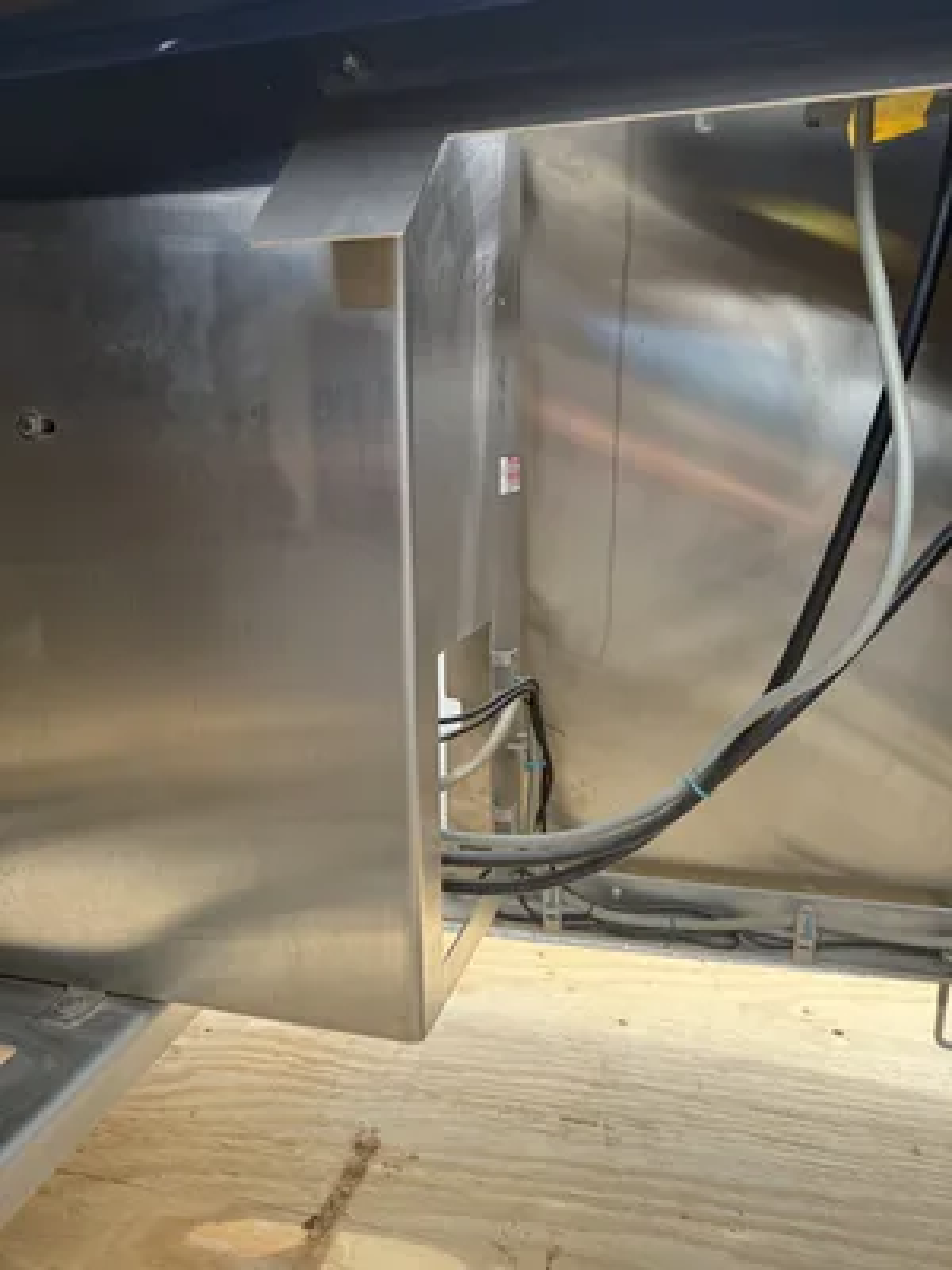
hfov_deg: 56.8
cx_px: 476
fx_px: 880
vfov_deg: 71.6
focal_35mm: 24
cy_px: 635
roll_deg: +3.8
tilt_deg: -11.1
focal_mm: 6.76
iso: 100
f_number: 1.78
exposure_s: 1/1046
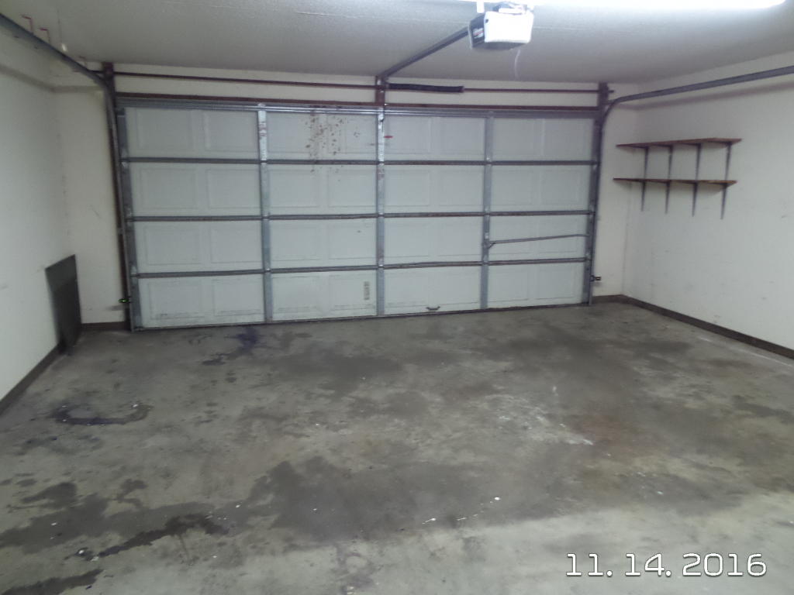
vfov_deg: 49.7
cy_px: 298
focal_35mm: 28
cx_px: 397
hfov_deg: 63.4
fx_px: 642
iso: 800
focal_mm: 5
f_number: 2.9
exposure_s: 1/15
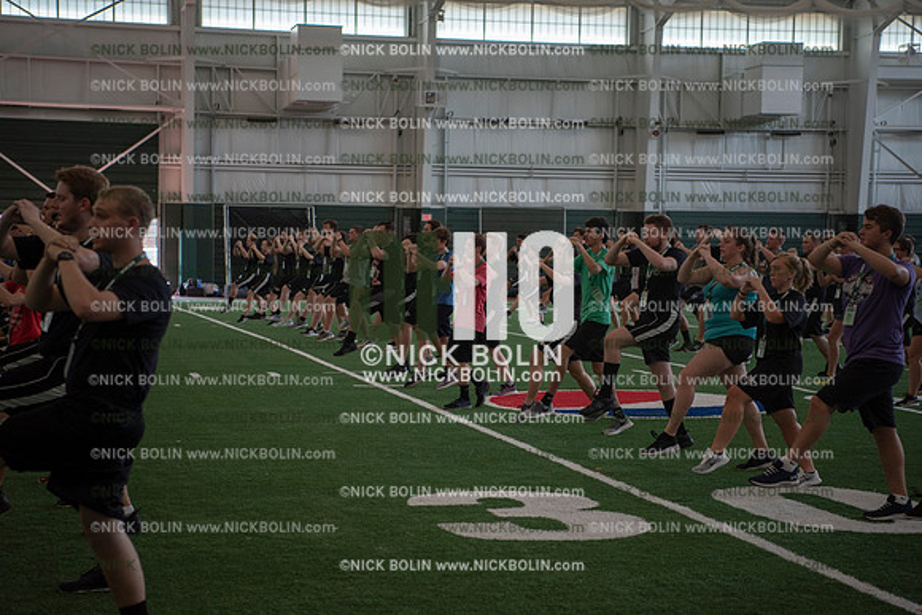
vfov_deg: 19.5
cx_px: 461
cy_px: 308
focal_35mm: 70
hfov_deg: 28.8
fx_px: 1793
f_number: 3.2
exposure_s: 1/320
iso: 640
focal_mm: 70
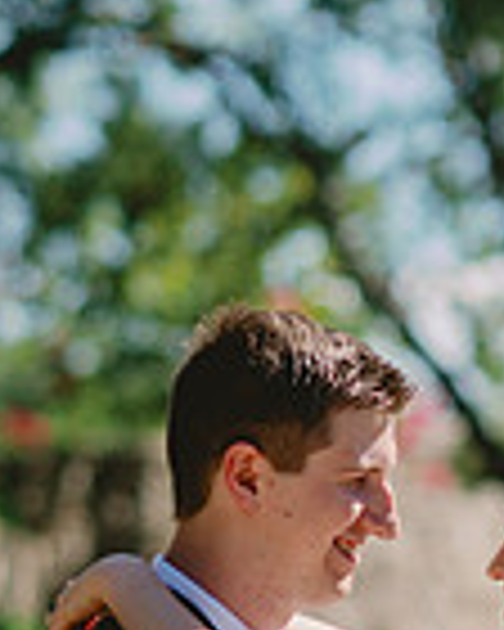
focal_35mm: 256
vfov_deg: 7.5
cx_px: 470
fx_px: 4773
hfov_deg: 6.0
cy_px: 702
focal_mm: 85
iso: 64
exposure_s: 1/5000
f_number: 2.2
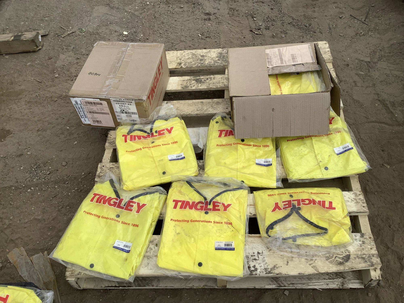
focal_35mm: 31
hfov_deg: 58.4
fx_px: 362
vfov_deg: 45.4
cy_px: 152
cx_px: 202
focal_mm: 3.3
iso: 25
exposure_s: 1/1456
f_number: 2.4
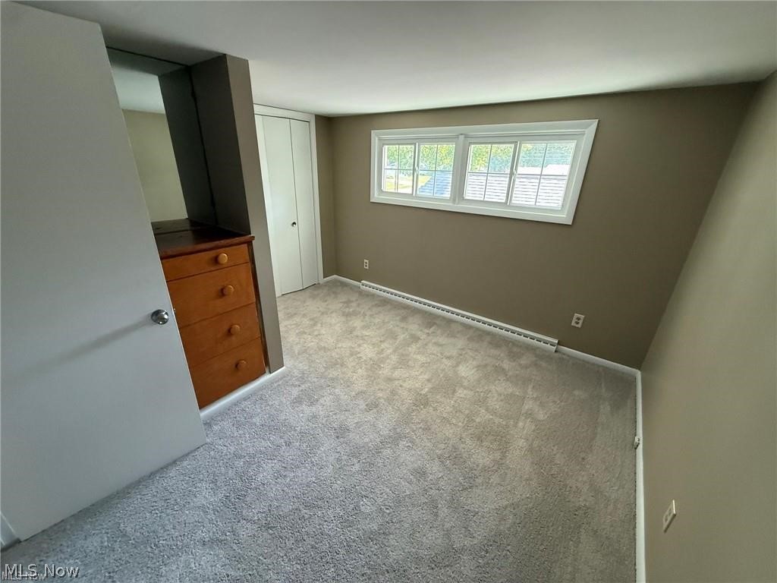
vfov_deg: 85.7
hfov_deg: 102.1
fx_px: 314
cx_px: 388
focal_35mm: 14
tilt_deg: -23.2
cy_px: 292
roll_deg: -2.6
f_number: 2.2
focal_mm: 2.22
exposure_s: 1/120
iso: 500
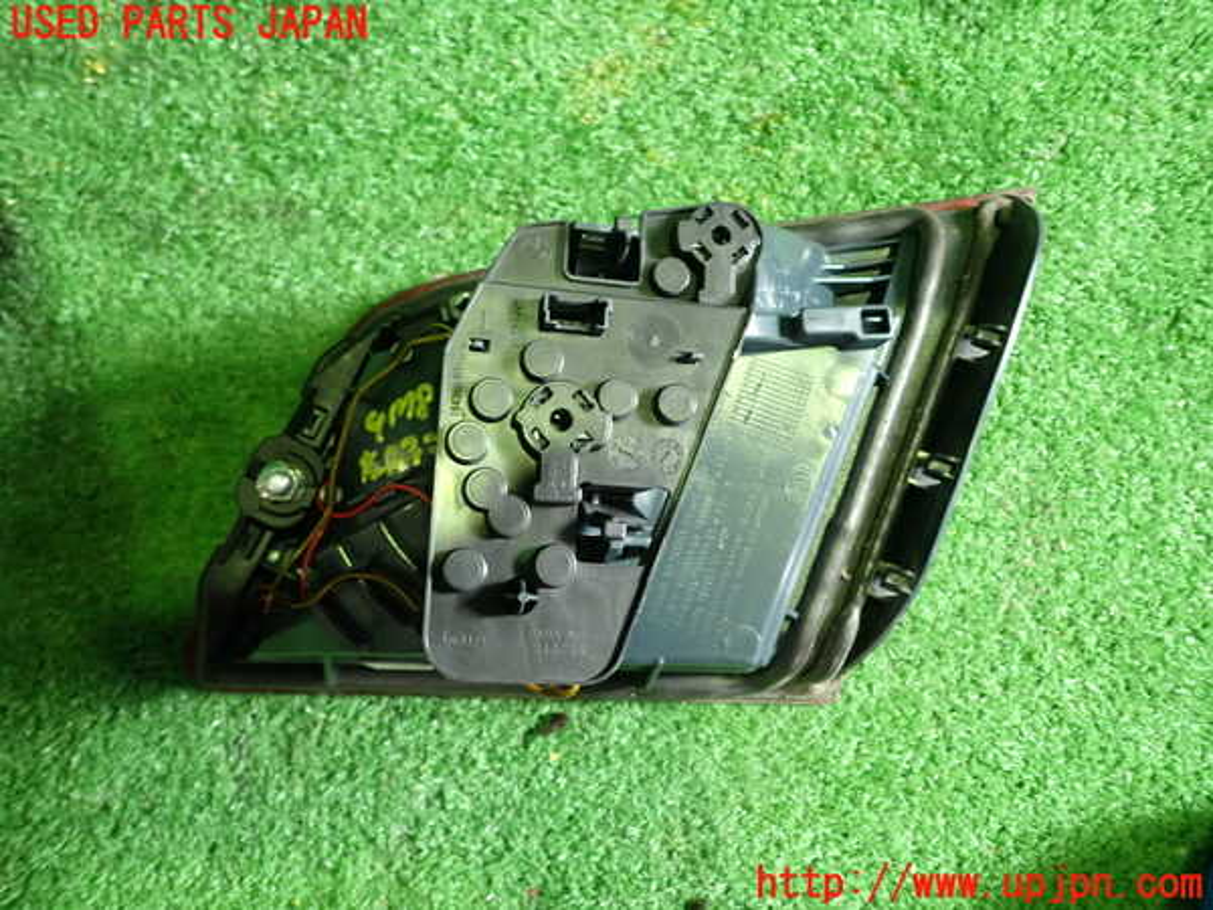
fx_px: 981
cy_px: 455
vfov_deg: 49.7
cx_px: 606
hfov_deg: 63.4
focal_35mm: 28
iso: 250
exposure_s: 1/30
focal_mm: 5.05
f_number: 2.2
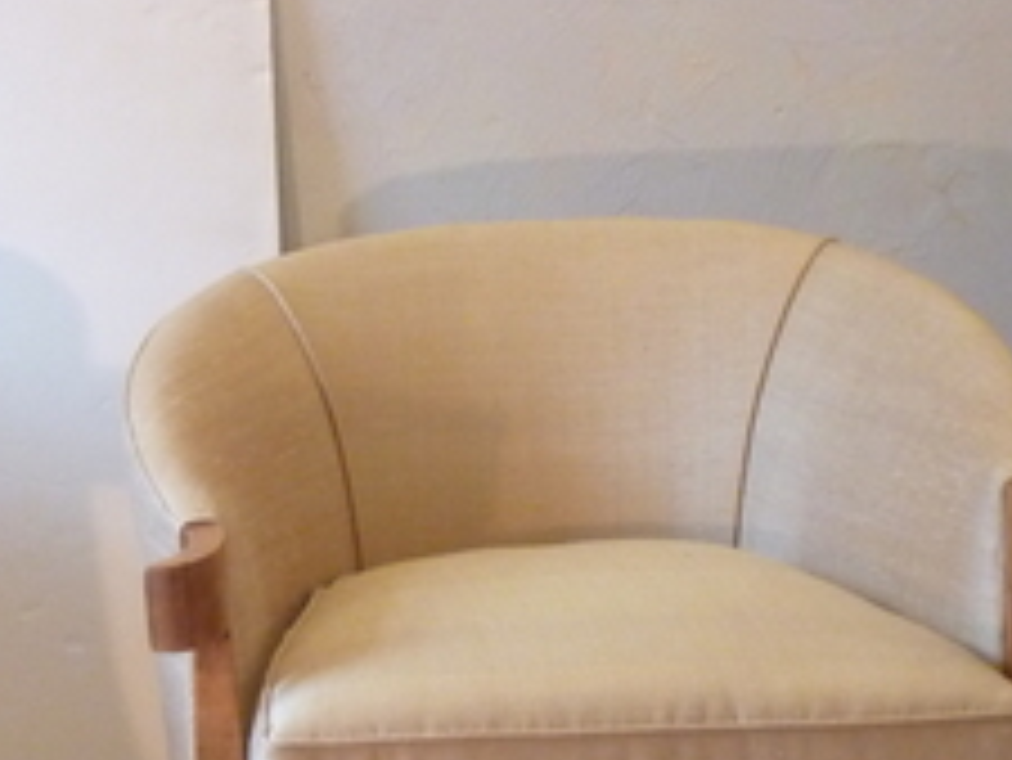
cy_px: 823
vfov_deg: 11.4
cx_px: 22
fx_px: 3744
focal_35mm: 128
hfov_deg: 15.1
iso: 400
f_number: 3.8
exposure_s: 1/13
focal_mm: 7.9
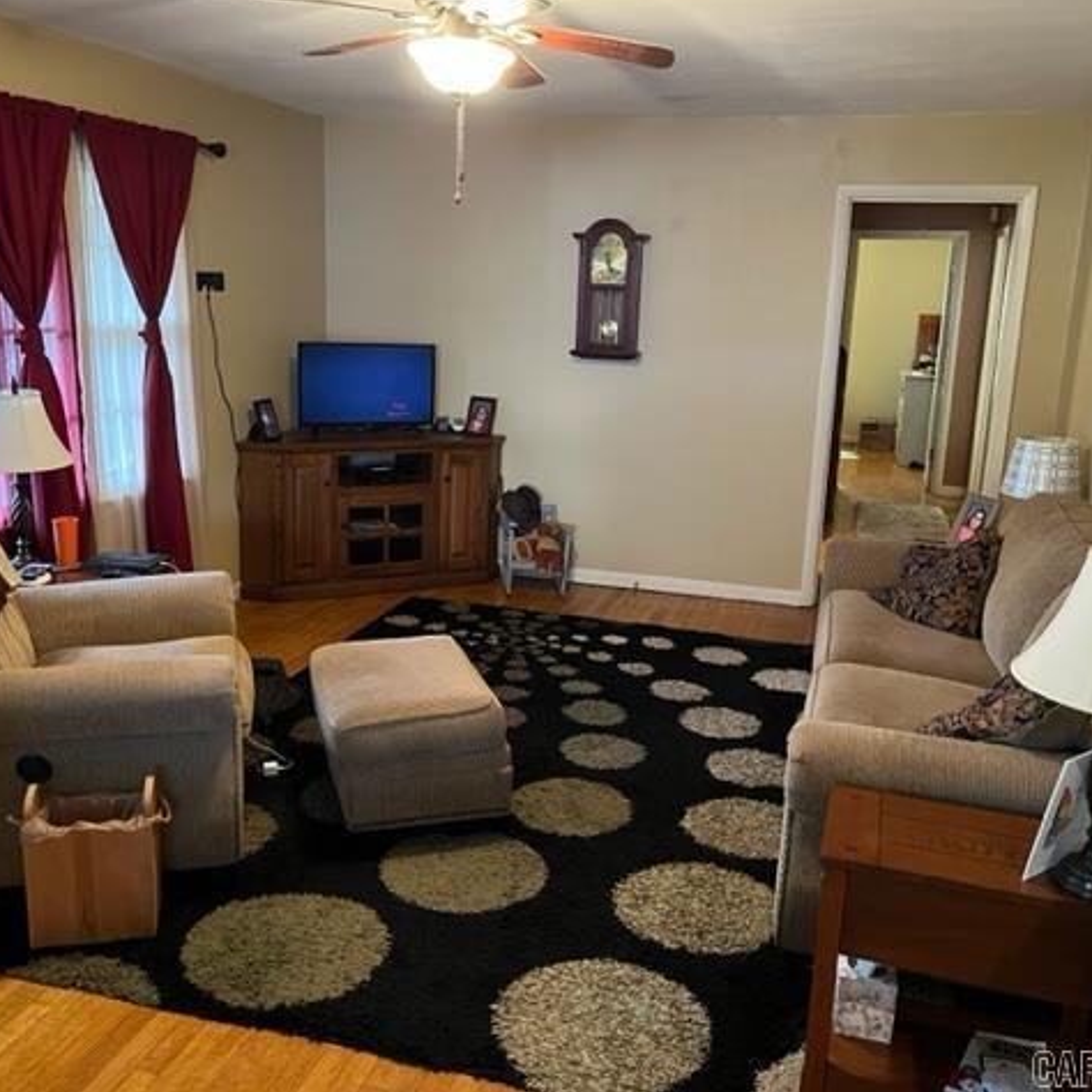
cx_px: 525
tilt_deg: -12.8
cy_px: 541
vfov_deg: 52.5
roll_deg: -1.5
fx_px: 1106
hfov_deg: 52.5
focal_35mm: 31
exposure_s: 1/30
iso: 500
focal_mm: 5.1
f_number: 1.6
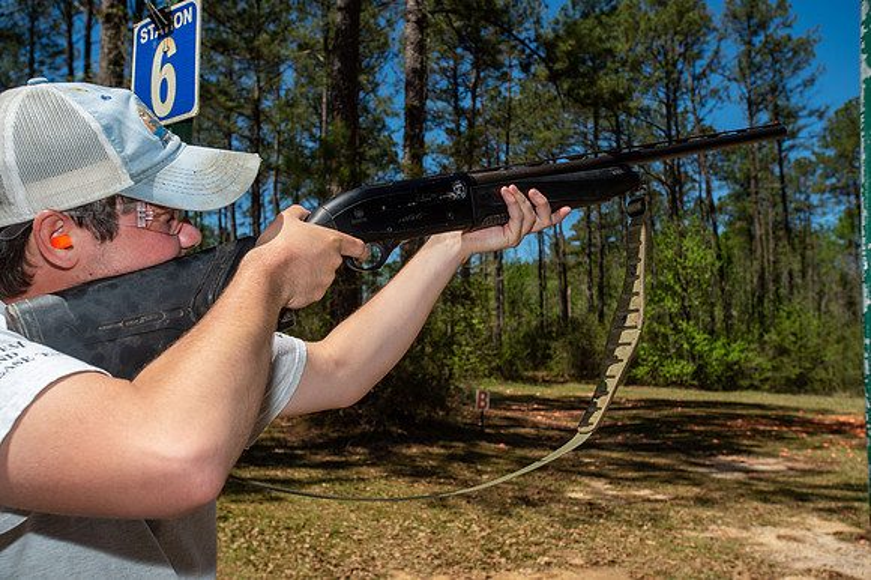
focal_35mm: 35
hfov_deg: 54.5
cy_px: 290
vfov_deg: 37.8
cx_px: 436
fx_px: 846
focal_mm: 35
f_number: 8
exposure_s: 1/250
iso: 100
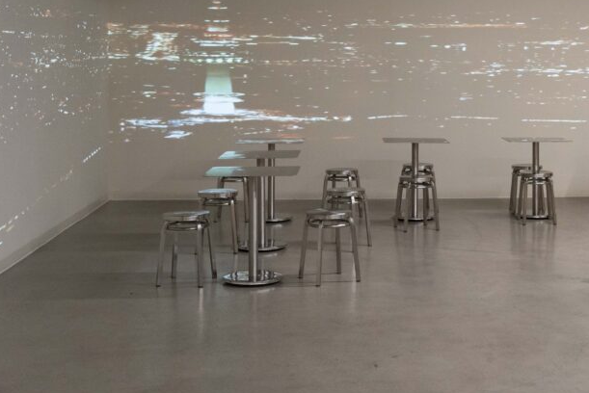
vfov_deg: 21.7
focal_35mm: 62
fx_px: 1015
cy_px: 87
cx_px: 420
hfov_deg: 31.9
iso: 4000
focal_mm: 37
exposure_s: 1/160
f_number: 5
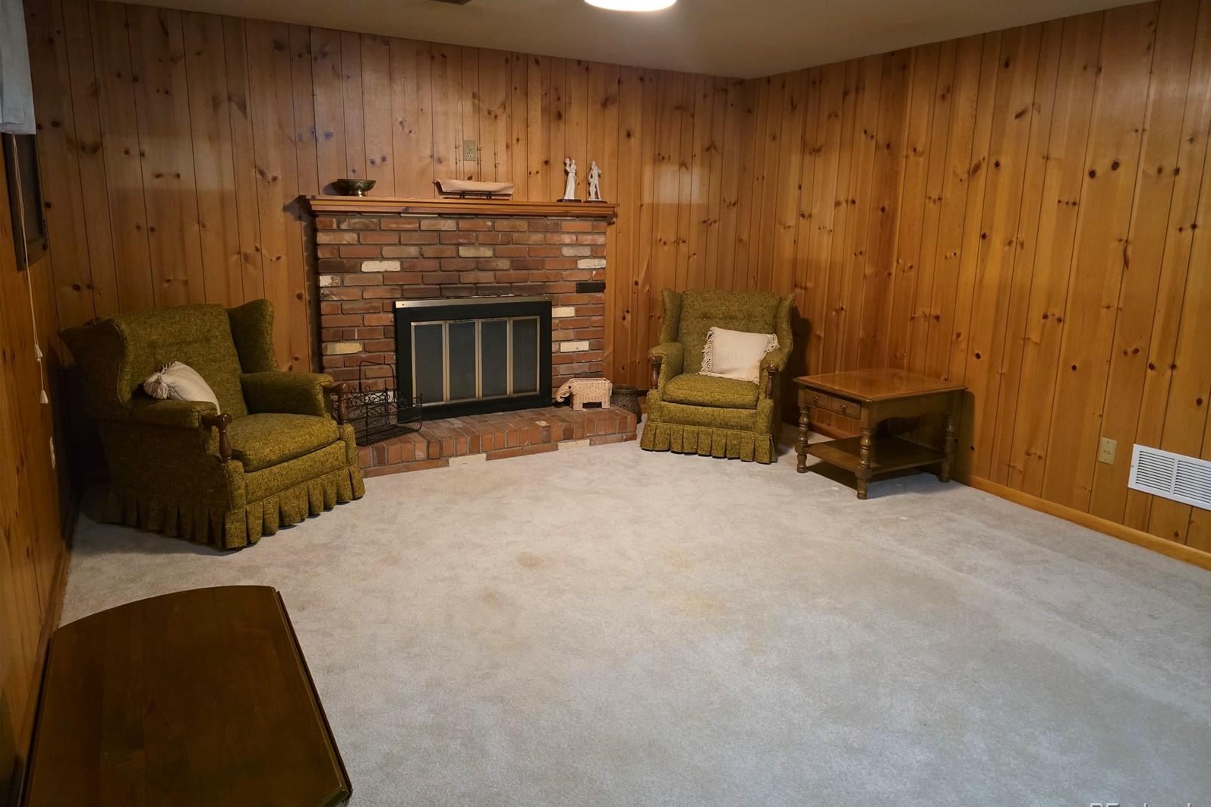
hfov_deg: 73.7
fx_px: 807
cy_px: 372
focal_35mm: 24
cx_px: 605
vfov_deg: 53.1
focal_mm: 6.3
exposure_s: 1/60
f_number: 1.7
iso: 1600
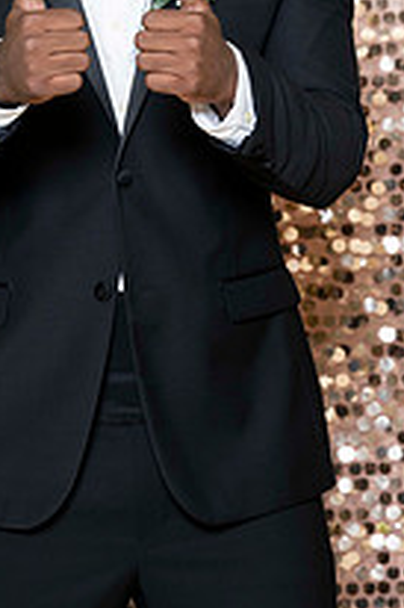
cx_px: 94
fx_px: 4232
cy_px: 44
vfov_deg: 8.2
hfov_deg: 5.5
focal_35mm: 251
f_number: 5.6
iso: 250
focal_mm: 115
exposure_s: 1/200
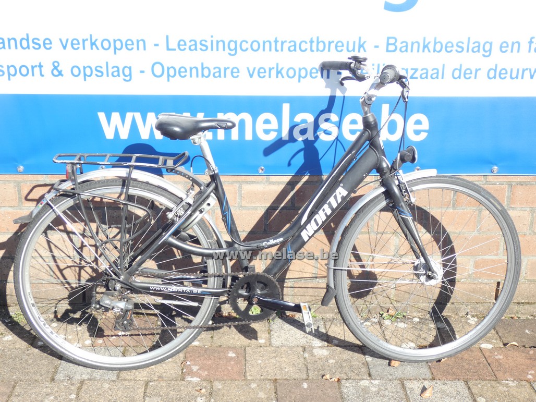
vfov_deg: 30.3
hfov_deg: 39.7
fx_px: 743
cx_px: 268
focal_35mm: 48
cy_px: 201
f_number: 3.8
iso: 80
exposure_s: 1/320
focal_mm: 8.6
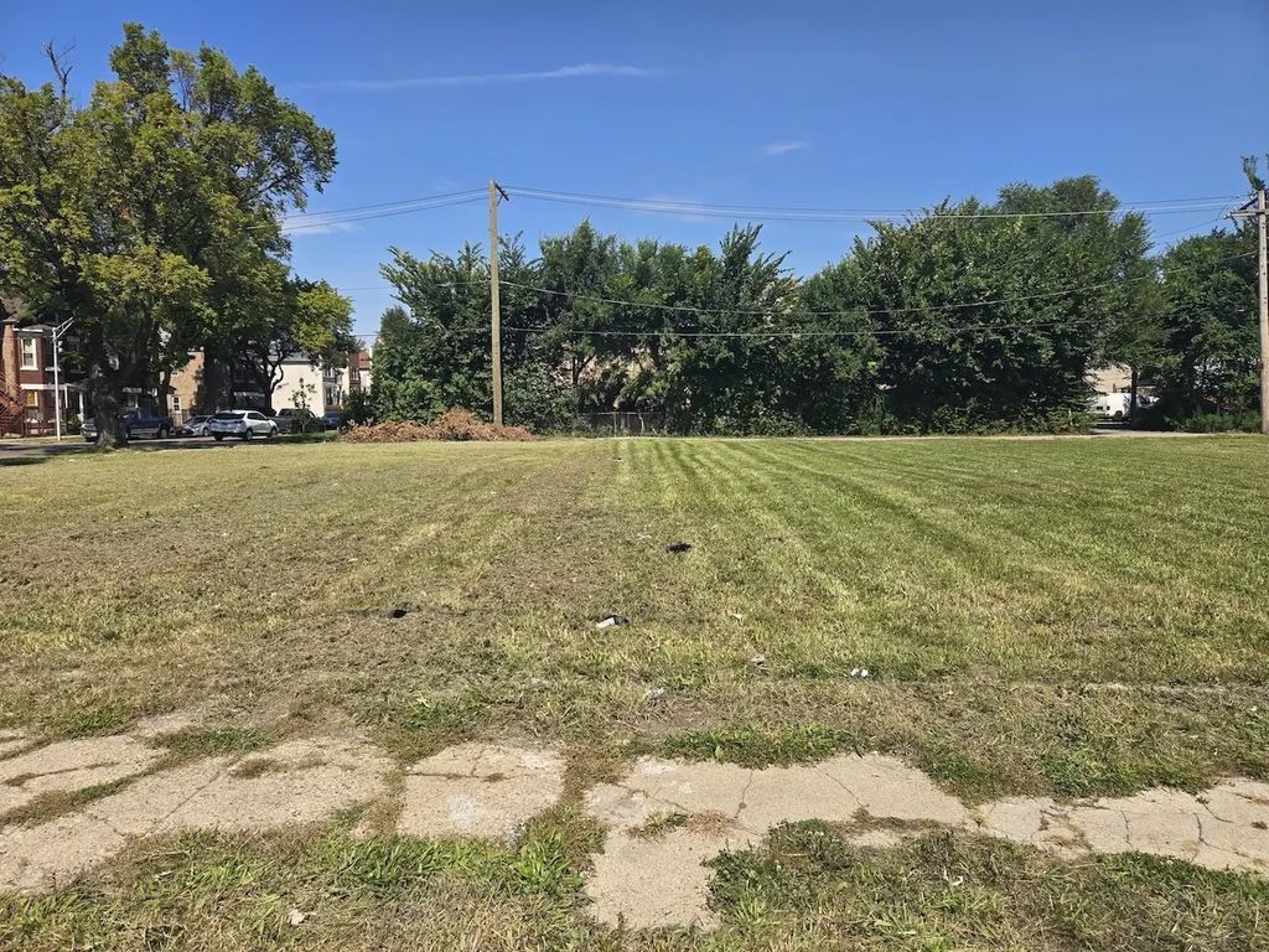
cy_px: 476
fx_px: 843
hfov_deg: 73.9
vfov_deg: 58.9
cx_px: 634
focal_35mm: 23
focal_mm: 5.4
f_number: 1.8
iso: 25
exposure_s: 1/1941
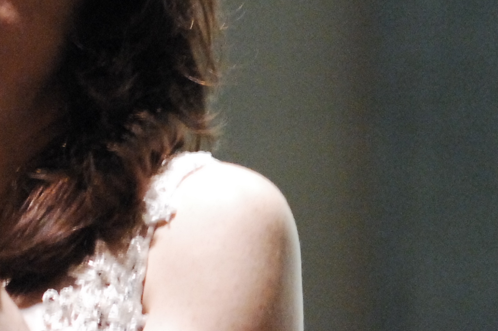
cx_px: 408
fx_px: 4160
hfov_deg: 6.8
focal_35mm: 301
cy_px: 212
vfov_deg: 4.6
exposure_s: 1/15
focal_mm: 50
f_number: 2.5
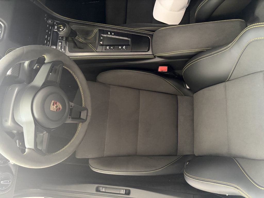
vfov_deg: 53.1
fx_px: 198
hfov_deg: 67.3
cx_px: 132
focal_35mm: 26
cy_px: 99
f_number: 1.6
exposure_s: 1/32
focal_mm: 5.96
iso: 640
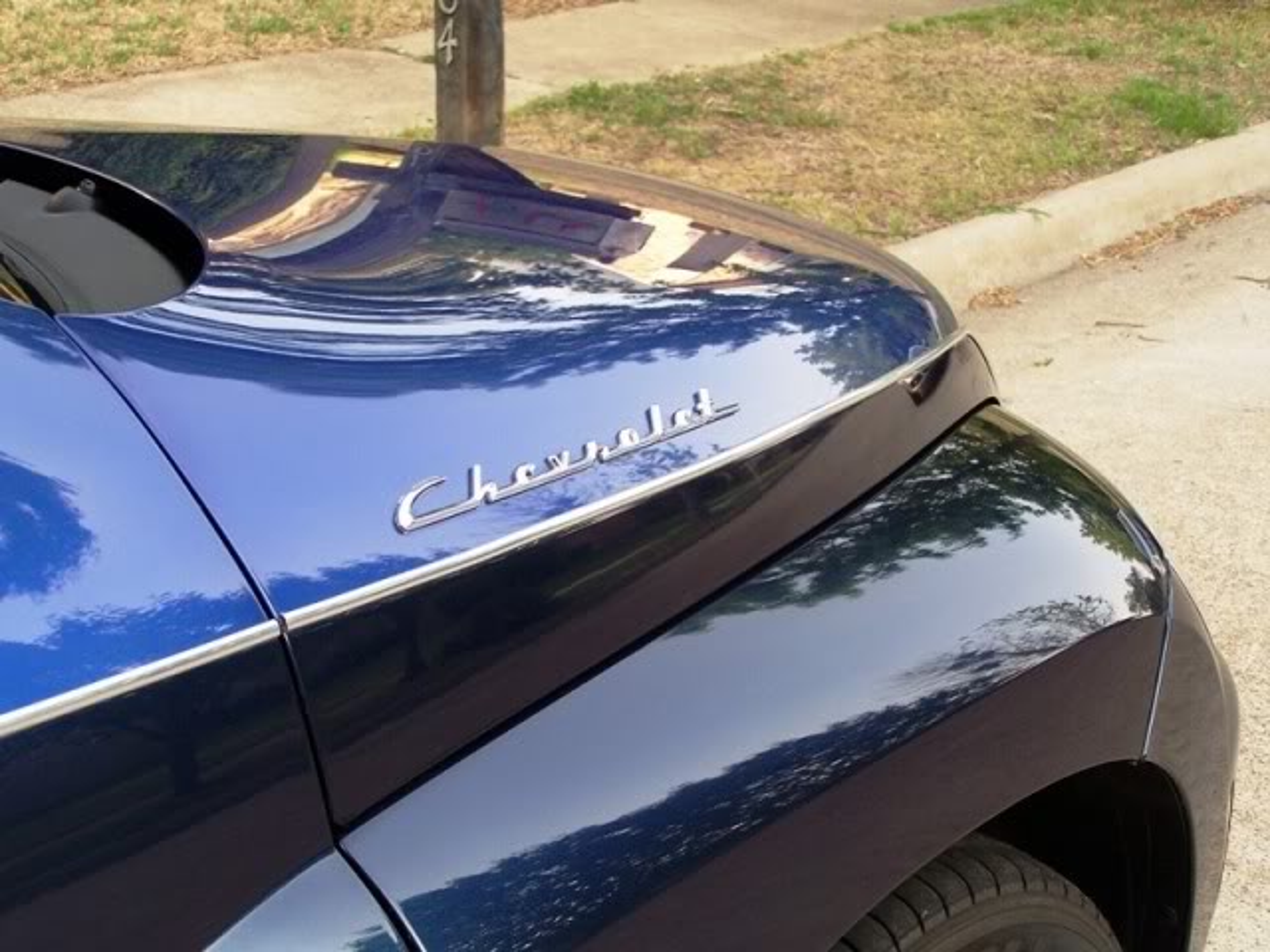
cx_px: 635
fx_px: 2165
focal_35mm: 59
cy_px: 476
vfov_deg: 24.8
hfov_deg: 32.7
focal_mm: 9.8
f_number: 3.1
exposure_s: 1/100
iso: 80
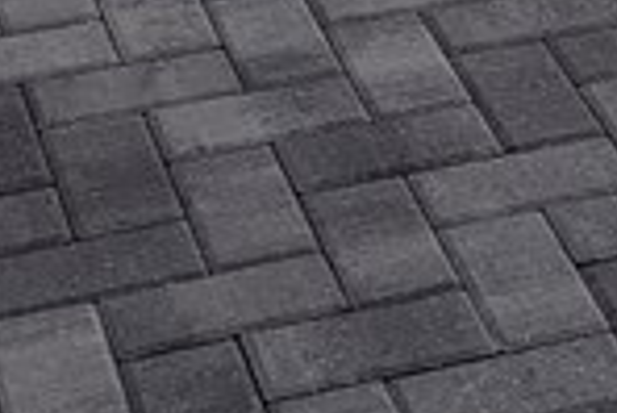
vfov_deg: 6.2
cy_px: -1193
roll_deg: +0.4
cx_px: 775
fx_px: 3208
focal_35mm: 187
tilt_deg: -7.2
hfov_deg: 10.8
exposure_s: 1/8850
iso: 50
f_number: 1.6
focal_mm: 5.96
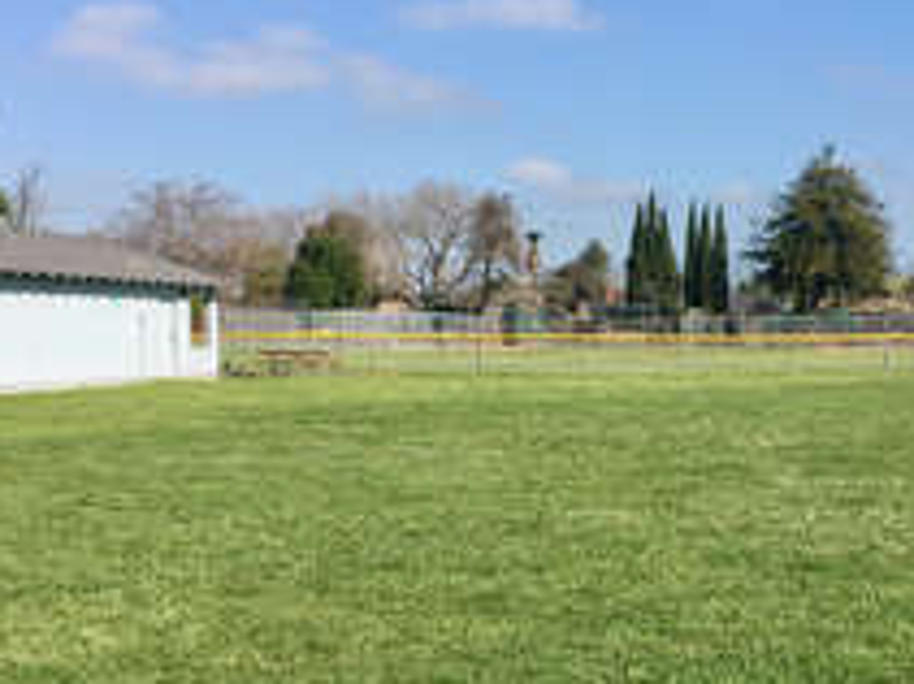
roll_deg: +0.9
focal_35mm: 55
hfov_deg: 34.8
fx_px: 1451
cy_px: 437
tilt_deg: -5.0
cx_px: 572
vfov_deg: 26.4
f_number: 2.2
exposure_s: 1/1241
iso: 25
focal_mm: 4.15
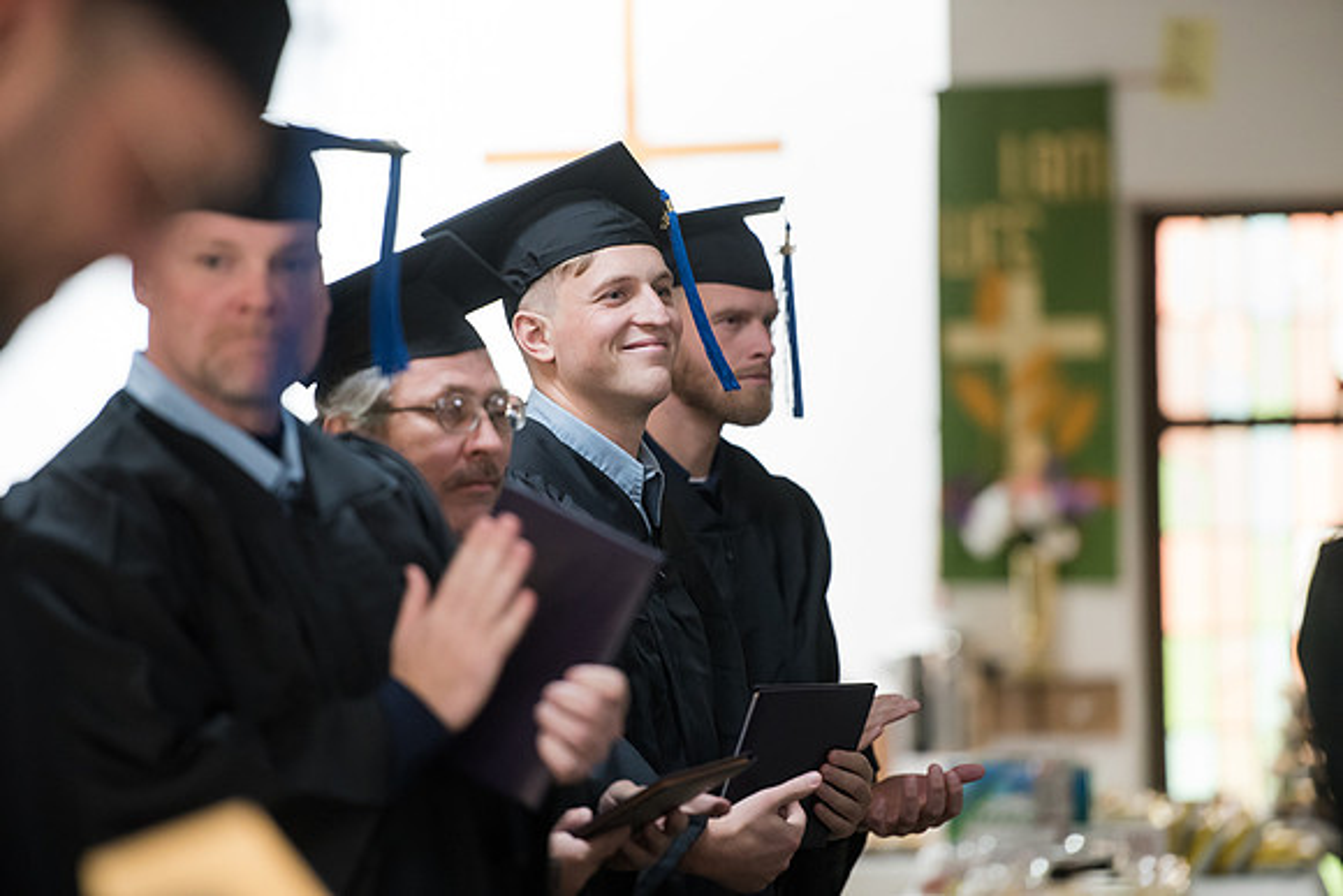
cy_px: 448
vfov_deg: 7.0
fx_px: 7276
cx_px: 672
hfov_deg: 10.5
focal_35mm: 195
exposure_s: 1/200
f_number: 3.2
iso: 3200
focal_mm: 195
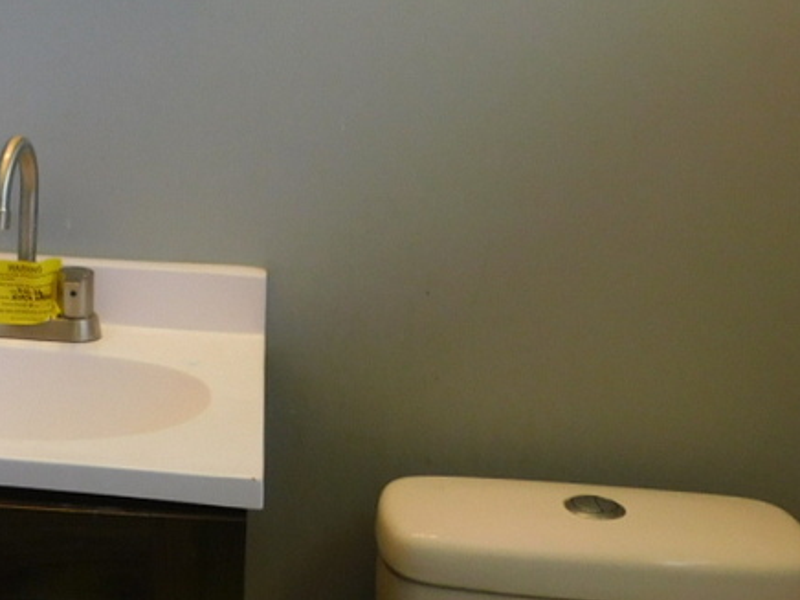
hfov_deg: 24.6
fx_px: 1756
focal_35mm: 76
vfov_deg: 18.7
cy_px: -53
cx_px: 22
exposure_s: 1/60
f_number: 3
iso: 125
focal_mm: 4
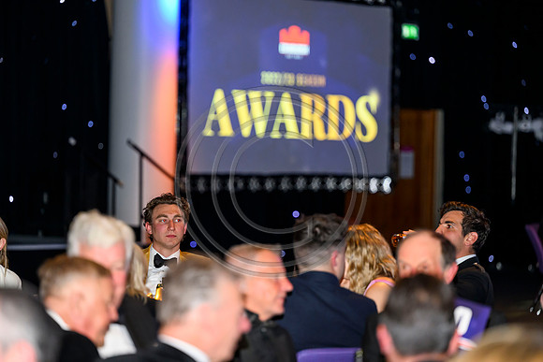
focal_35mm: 160
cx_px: 272
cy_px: 181
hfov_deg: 12.8
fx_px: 2414
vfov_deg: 8.6
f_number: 3.2
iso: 2500
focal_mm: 160
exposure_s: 1/160
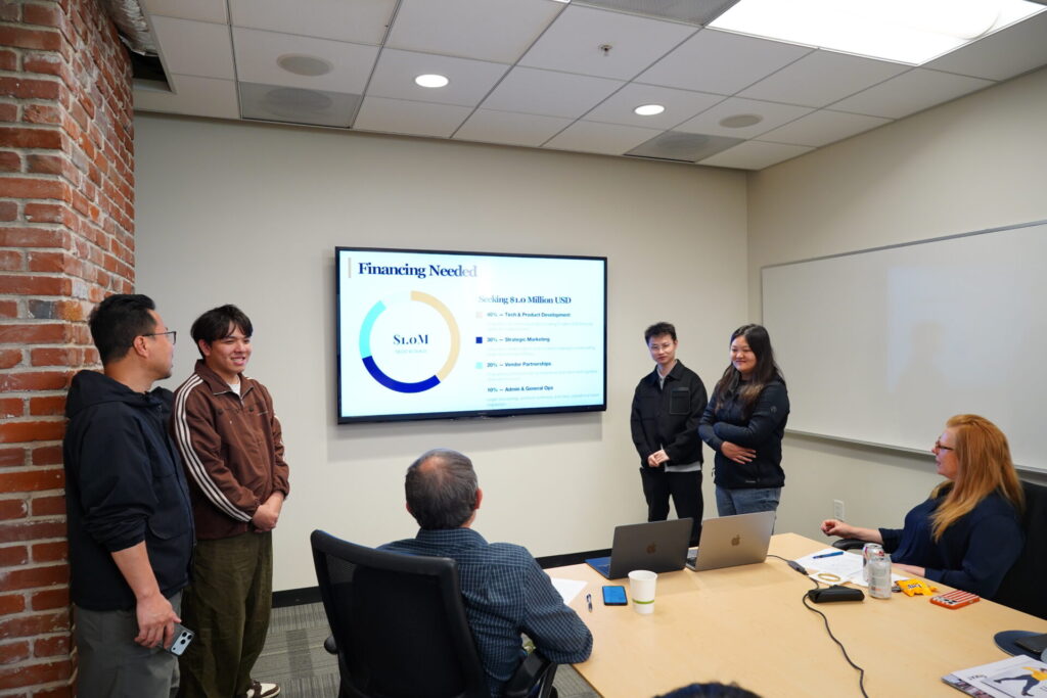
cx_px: 524
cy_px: 349
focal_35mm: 24
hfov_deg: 73.7
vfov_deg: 53.1
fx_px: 698
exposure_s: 1/30
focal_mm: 24
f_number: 5.6
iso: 1000
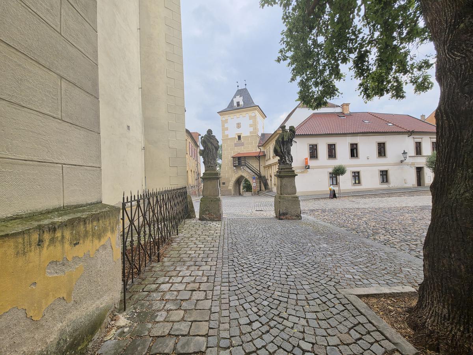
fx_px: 178
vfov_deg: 89.9
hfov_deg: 106.2
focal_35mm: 13
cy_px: 178
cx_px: 236
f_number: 1.9
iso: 32
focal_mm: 2.2
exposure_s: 1/816
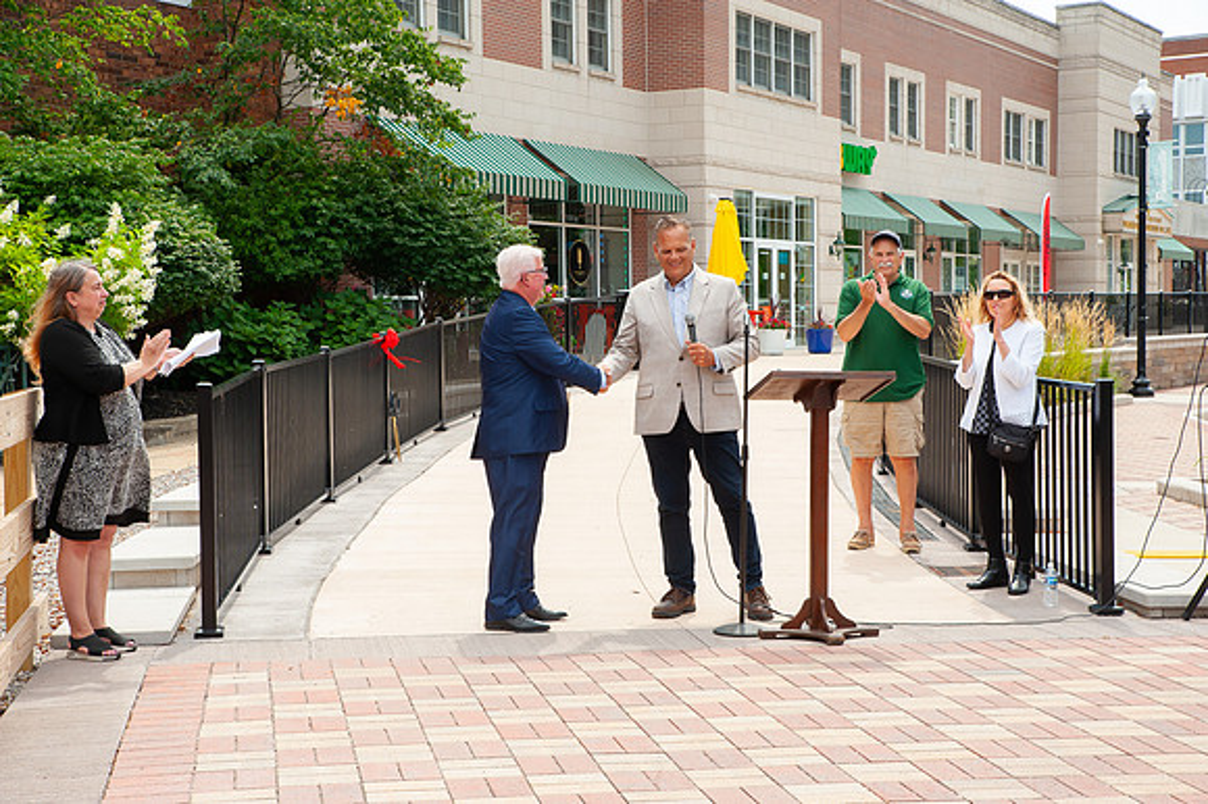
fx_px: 1878
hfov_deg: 35.7
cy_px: 402
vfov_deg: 24.2
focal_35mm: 56
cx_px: 604
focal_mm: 56
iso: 400
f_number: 14
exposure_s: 1/200
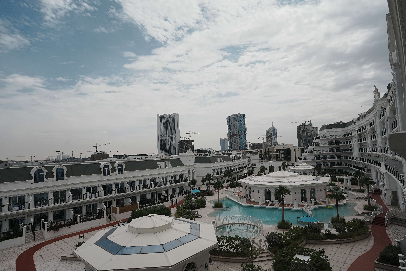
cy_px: 136
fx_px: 226
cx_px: 203
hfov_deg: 84.0
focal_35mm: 20
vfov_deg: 61.9
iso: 320
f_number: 6.7
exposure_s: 1/4000
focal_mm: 20
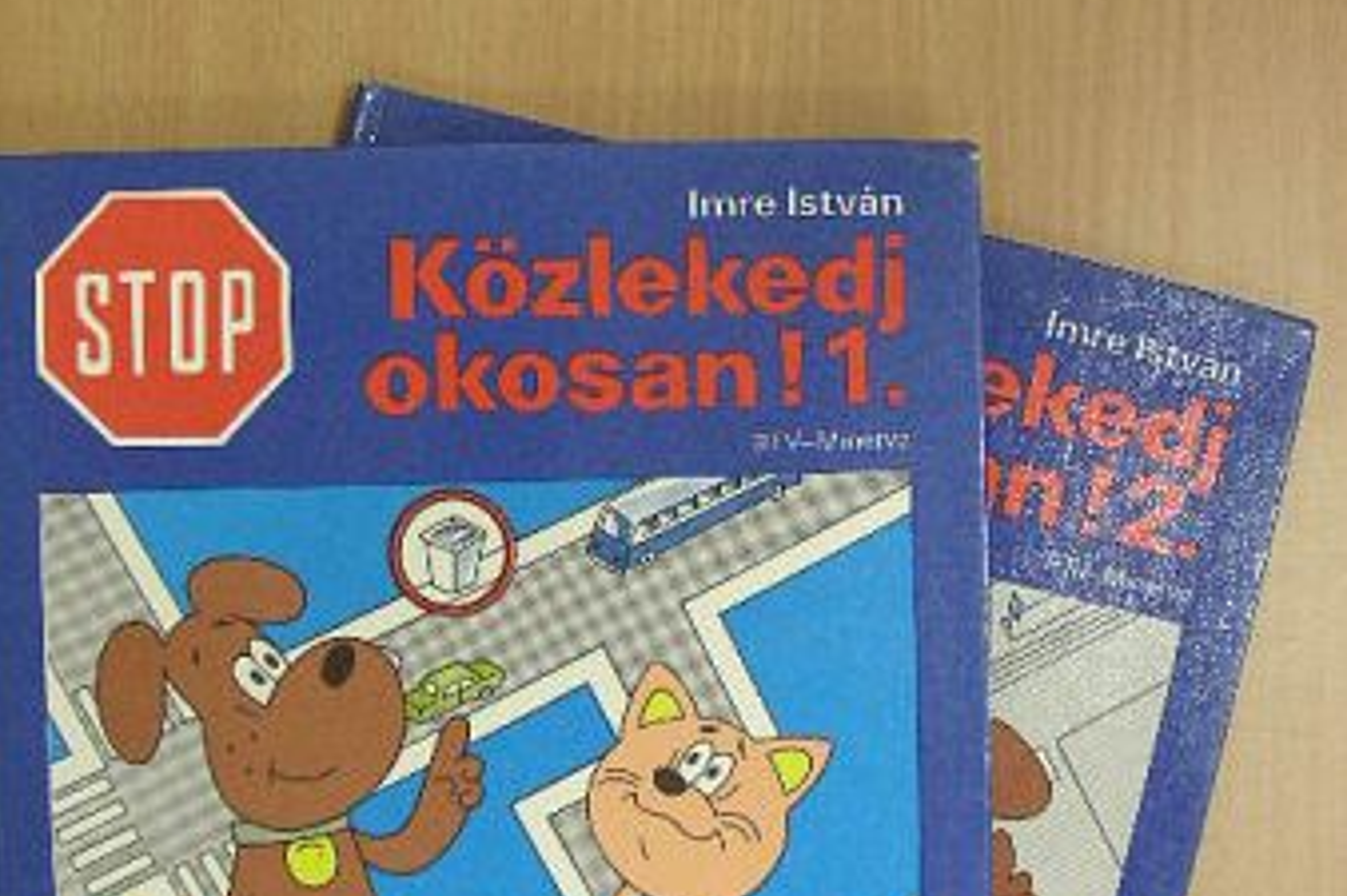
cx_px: 674
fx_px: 1982
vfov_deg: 25.5
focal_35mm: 53
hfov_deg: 37.5
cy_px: 392
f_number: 3.5
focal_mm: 6.3
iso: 200
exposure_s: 1/17
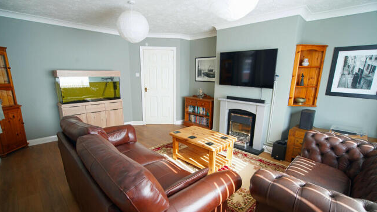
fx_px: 170
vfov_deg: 63.7
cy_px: 118
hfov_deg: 95.9
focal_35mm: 17
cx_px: 189
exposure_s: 1/30
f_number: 6.3
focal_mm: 16
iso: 320
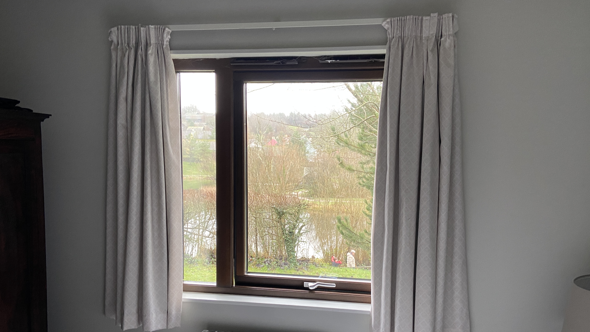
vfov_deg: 37.4
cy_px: 223
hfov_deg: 62.6
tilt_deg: -7.4
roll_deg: -1.5
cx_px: 302
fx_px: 485
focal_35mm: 31
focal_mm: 4.25
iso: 100
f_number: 1.8
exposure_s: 1/50
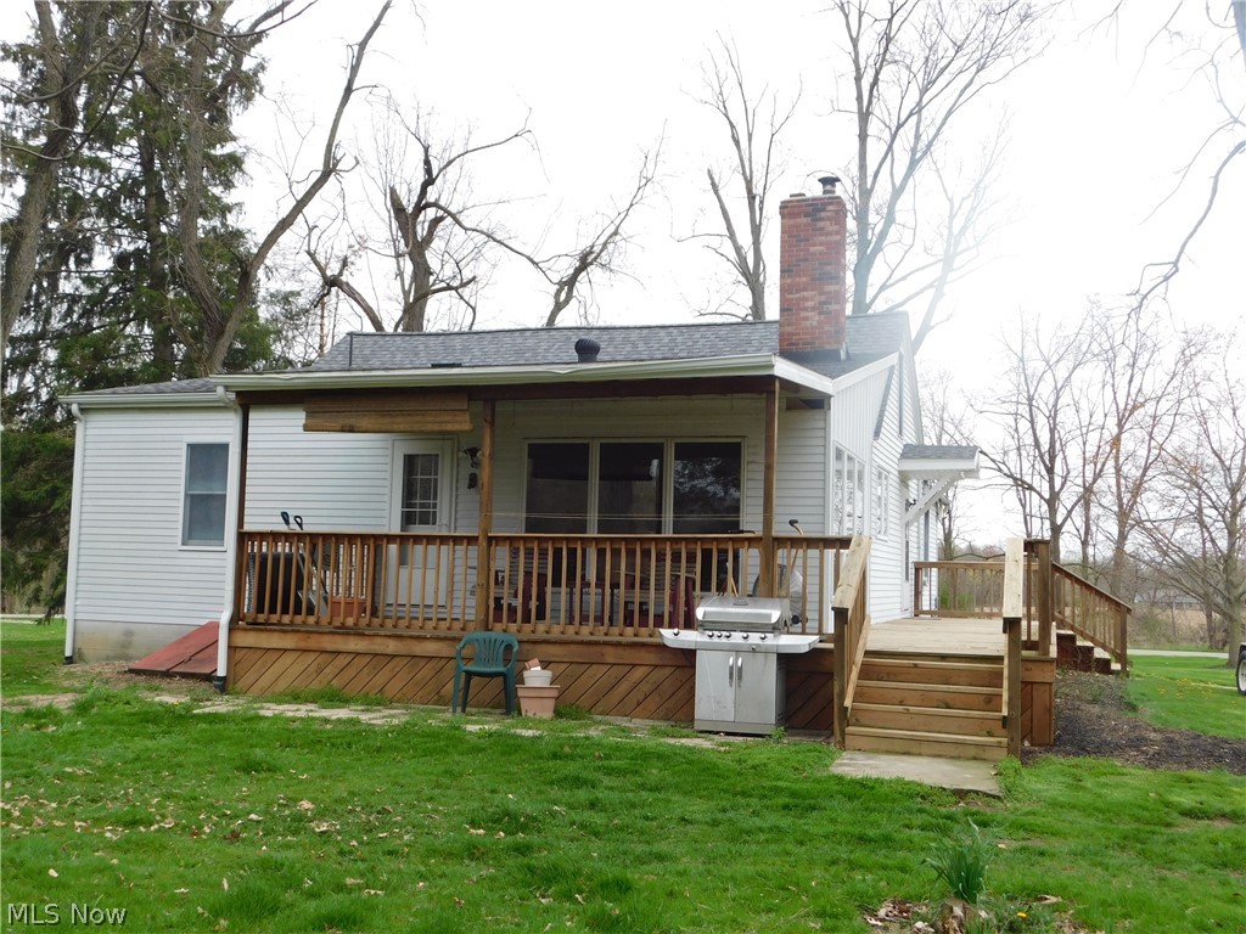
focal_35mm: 36
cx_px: 623
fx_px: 1296
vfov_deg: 39.7
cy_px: 467
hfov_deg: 51.4
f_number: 3.5
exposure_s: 1/500
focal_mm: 6.3
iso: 125
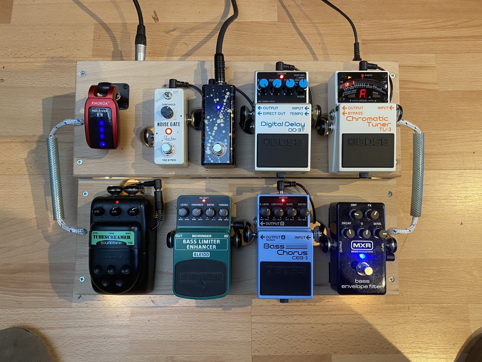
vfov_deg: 53.1
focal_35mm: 26
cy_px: 181
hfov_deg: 67.3
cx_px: 241
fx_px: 362
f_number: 1.8
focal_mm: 4.25
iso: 160
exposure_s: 1/50
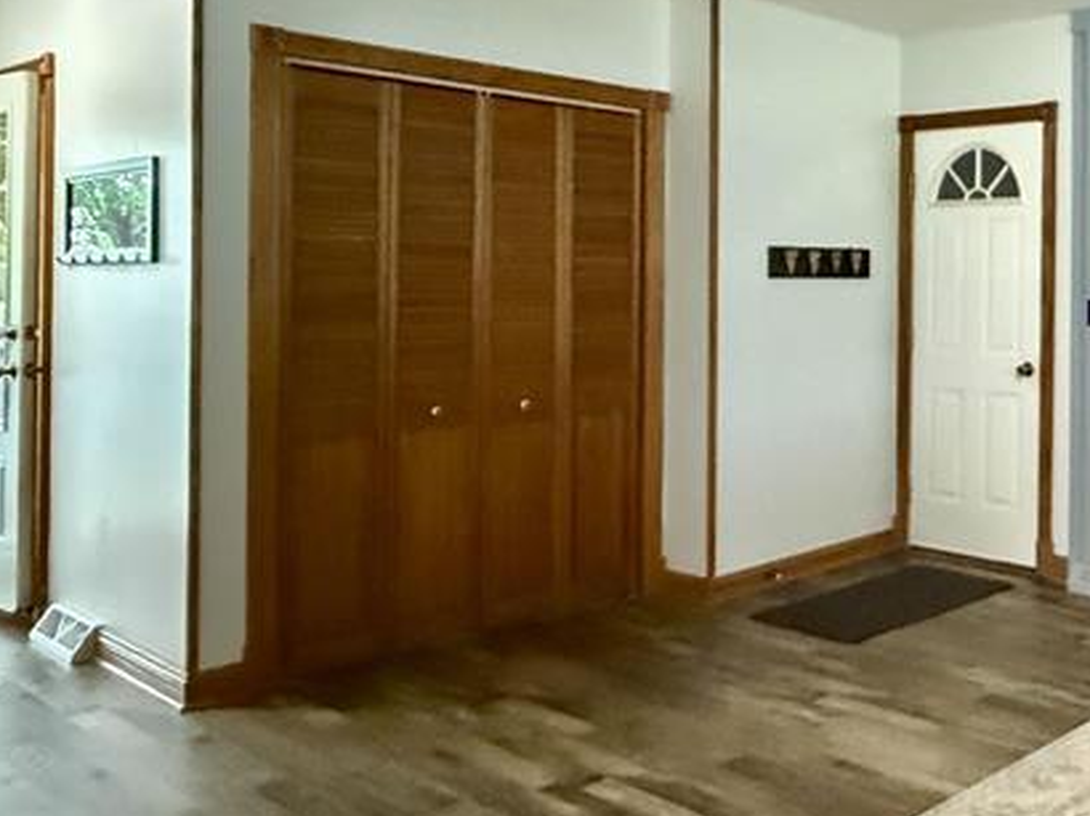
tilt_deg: -0.6
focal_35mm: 35
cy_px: 279
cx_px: 1223
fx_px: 1101
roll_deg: -0.6
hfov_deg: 41.1
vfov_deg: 40.2
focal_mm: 2.22
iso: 1600
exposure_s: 1/40
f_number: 2.2
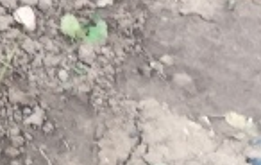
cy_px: 53
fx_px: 1597
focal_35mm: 224
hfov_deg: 8.3
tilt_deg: -47.2
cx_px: -442
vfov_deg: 5.9
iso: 32
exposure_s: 1/106
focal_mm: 4.15
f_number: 2.2
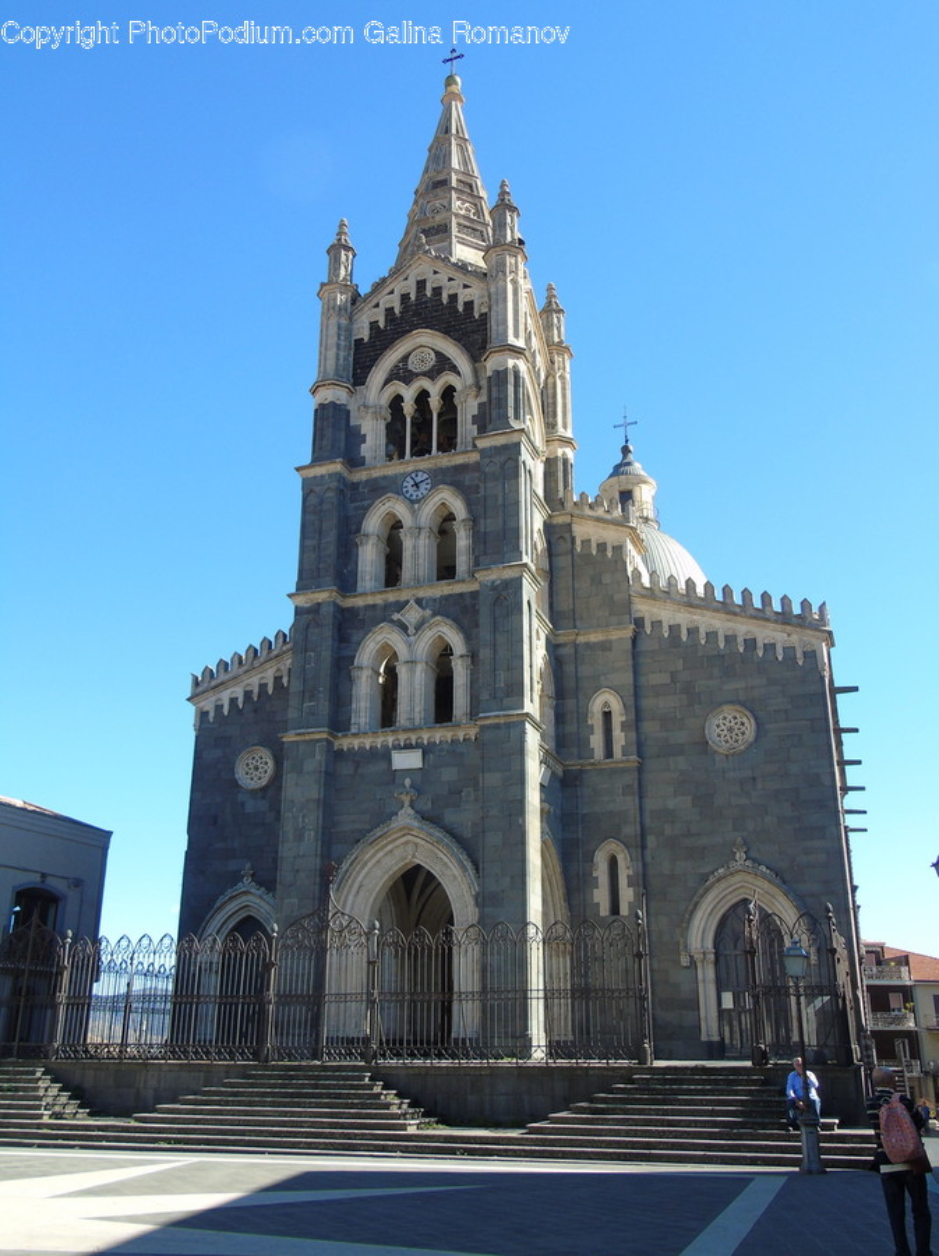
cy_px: 628
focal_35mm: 29
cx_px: 470
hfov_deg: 48.1
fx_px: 1051
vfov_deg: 61.7
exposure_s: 1/320
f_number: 3.6
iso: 80
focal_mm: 5.2
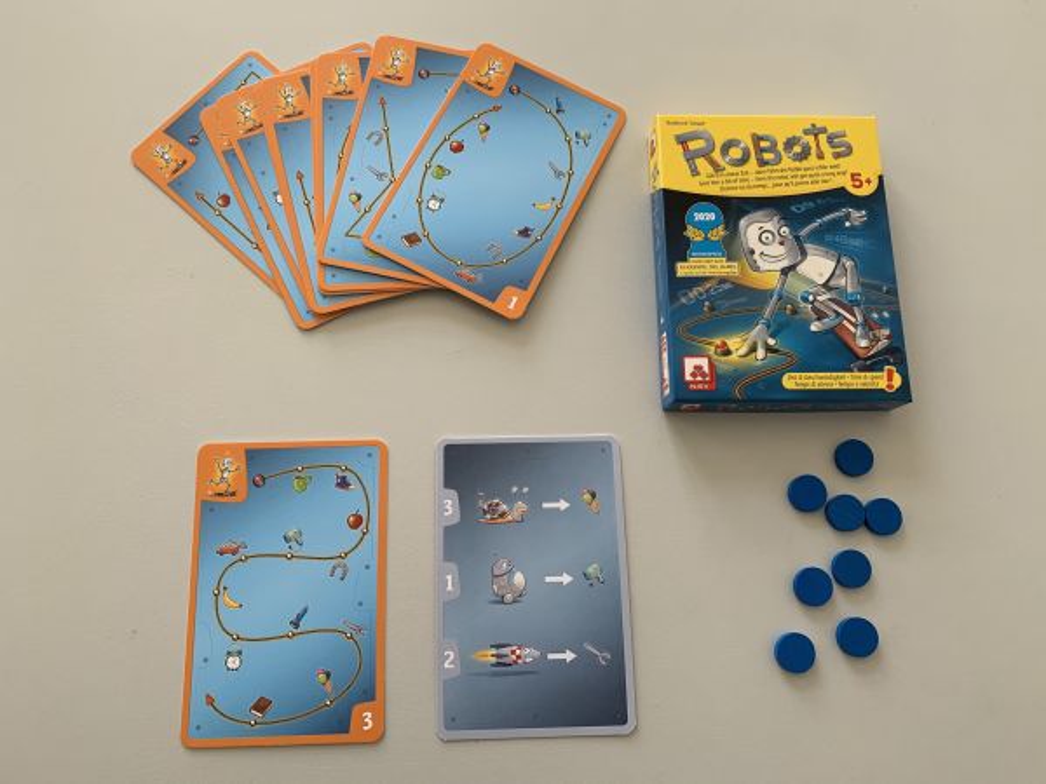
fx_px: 786
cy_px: 392
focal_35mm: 26
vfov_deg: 53.1
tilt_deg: -75.6
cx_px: 523
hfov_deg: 67.3
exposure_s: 1/121
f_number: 1.8
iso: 64
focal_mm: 4.25
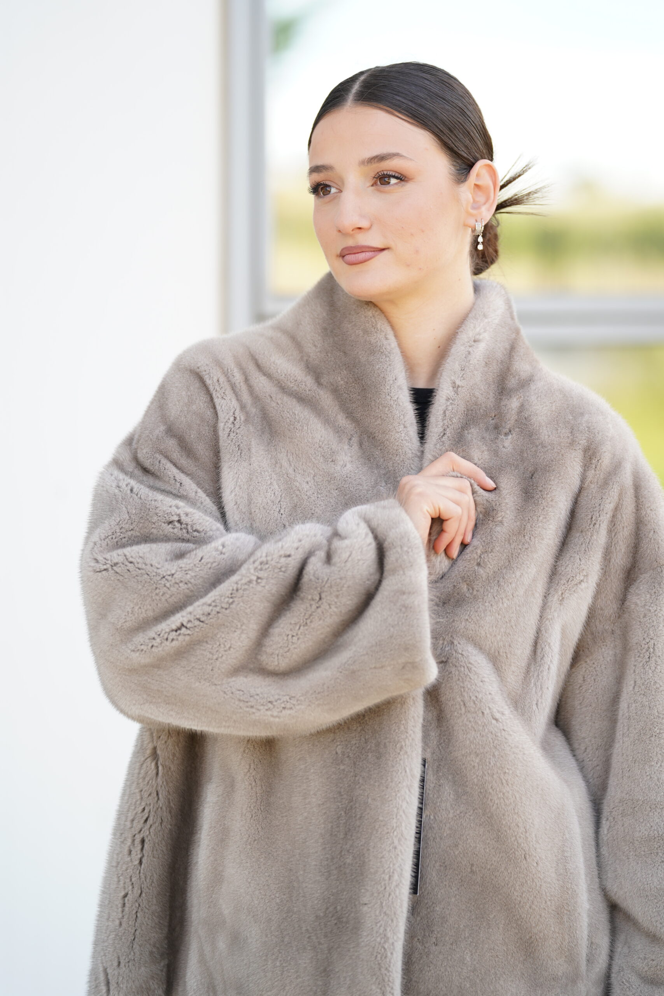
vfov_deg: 15.2
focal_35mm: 135
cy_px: 498
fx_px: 3734
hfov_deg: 10.2
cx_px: 332
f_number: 2.8
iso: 160
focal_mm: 135
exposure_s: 1/250
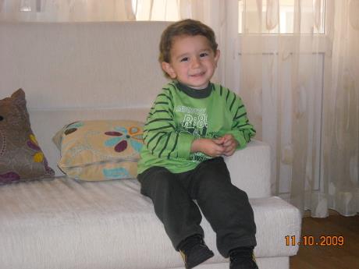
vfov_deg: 19.4
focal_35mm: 76
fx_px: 788
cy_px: 134
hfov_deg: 25.7
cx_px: 180
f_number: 3.9
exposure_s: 1/125
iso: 400
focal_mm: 12.3
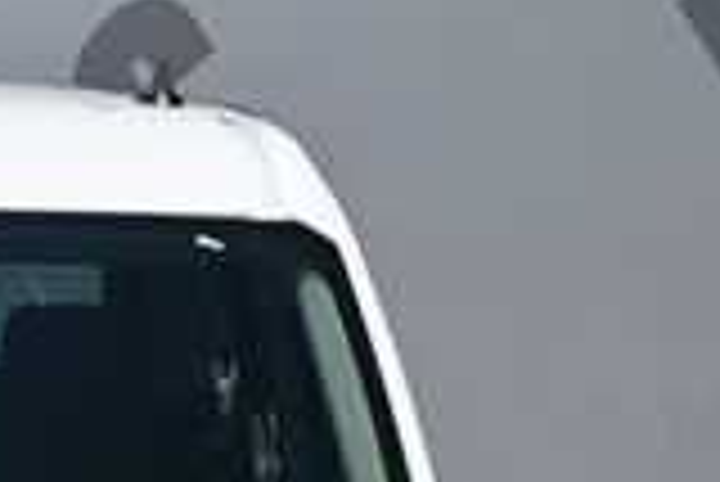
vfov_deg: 5.4
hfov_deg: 8.1
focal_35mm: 252
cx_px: -135
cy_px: 761
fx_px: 5044
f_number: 7.1
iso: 100
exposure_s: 1/400
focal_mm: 42
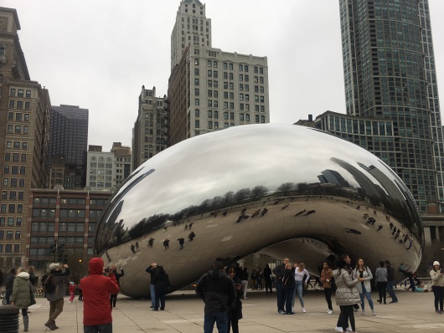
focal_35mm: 35
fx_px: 449
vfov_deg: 40.7
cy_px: 184
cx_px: 239
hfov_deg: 52.6
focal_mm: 4.15
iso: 25
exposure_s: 1/234
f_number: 2.2
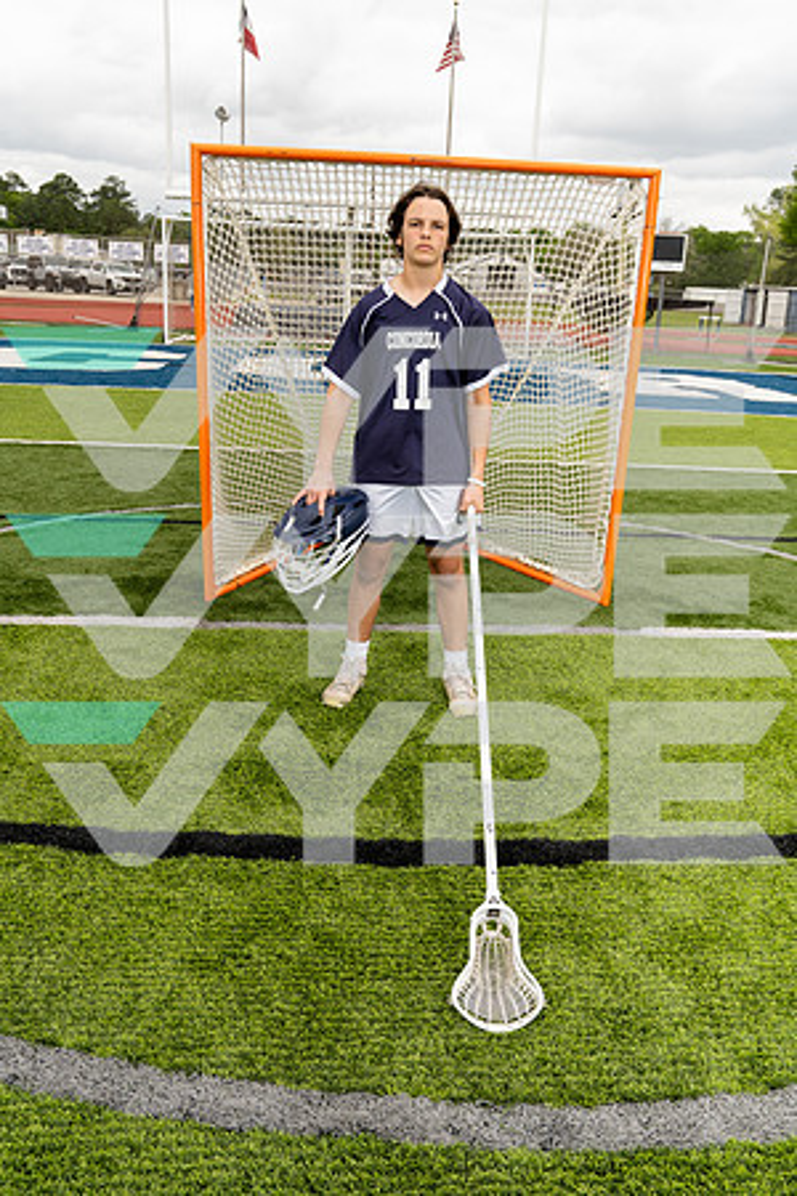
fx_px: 1029
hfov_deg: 42.3
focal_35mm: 31
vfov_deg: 60.3
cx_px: 398
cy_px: 598
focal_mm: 31
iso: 250
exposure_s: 1/250
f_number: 7.1
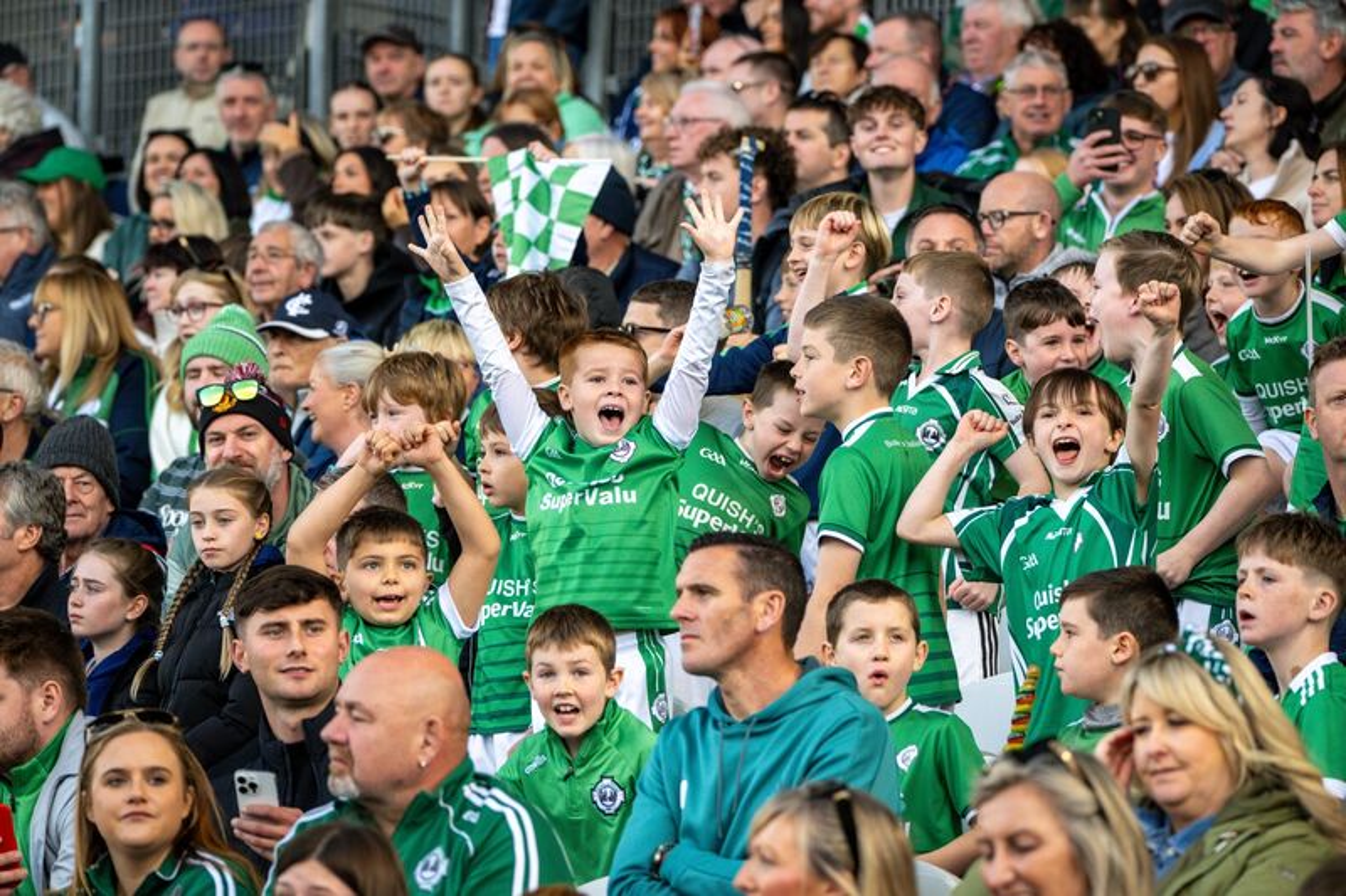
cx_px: 673
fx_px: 8223
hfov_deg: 9.4
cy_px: 448
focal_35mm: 220
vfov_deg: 6.2
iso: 1400
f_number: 5.6
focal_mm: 220
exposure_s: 1/640
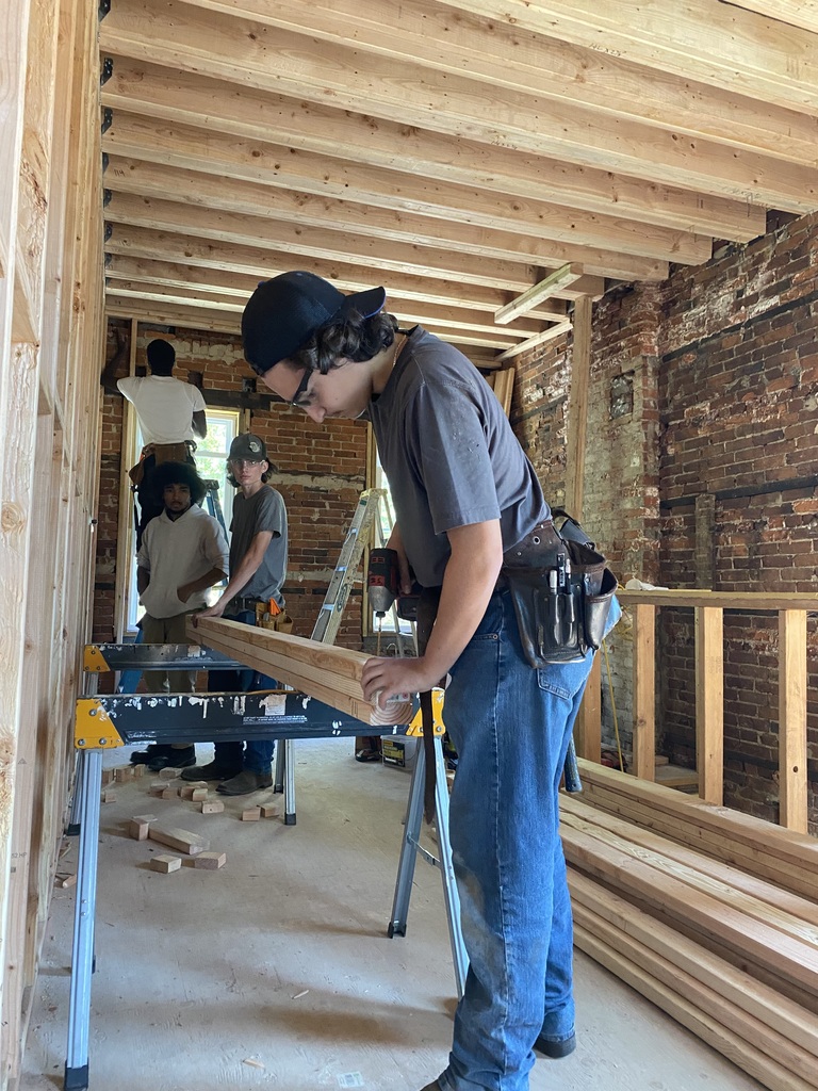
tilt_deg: +5.5
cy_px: 546
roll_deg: -2.8
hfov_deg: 53.1
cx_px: 409
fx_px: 819
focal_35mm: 26
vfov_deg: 67.3
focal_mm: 4.25
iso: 400
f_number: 1.8
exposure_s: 1/60
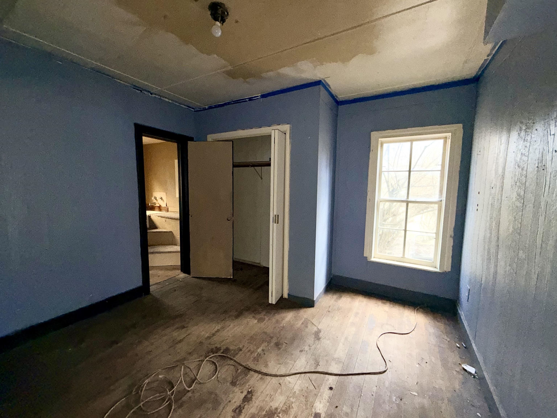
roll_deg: -0.3
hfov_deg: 102.1
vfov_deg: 85.7
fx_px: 225
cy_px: 209
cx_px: 278
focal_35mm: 14
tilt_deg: -5.4
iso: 100
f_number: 2.2
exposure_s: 1/60
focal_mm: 2.22
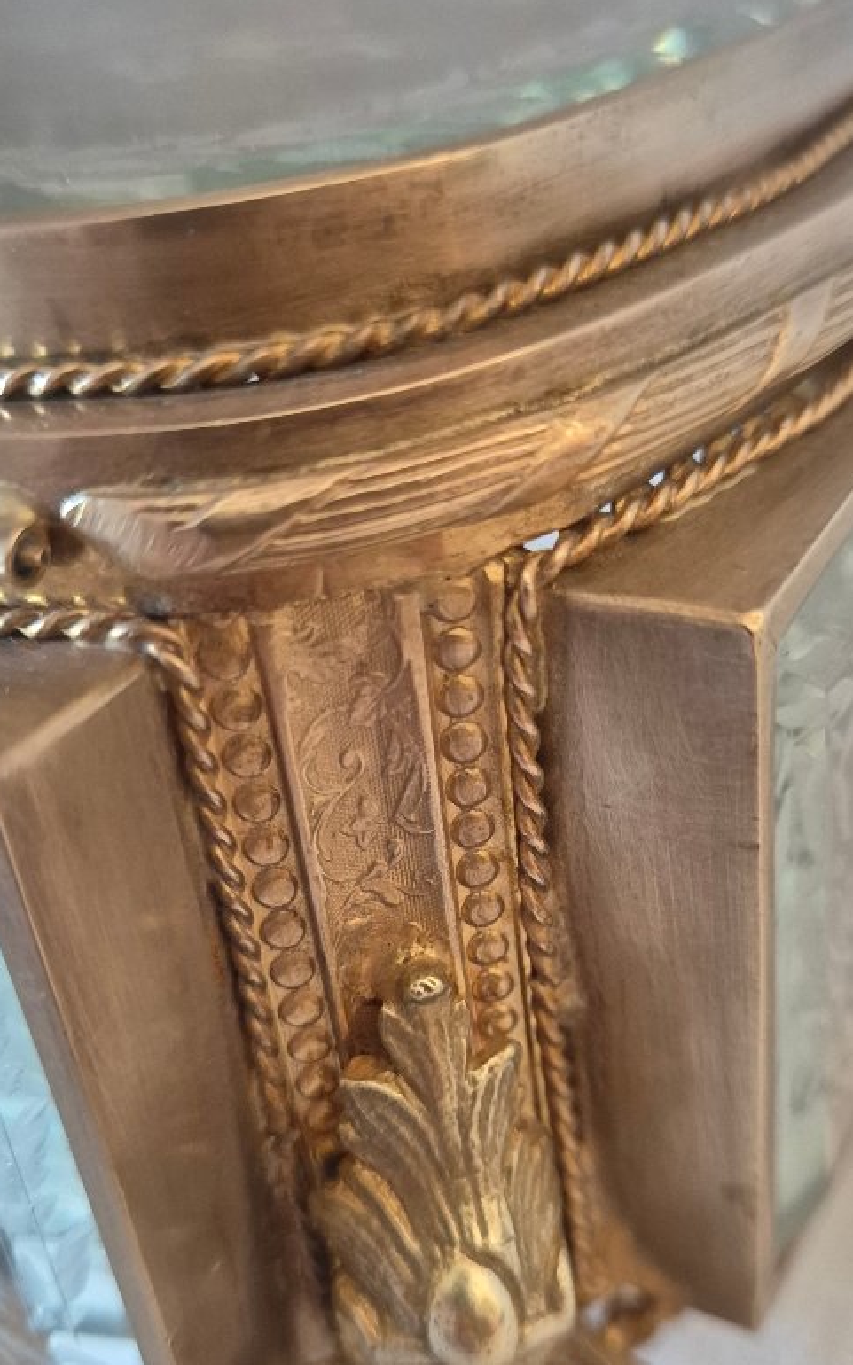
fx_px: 1414
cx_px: 470
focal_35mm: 38
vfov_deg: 50.8
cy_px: 883
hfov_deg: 33.5
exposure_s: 1/100
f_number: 1.8
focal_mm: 5.4
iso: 1250
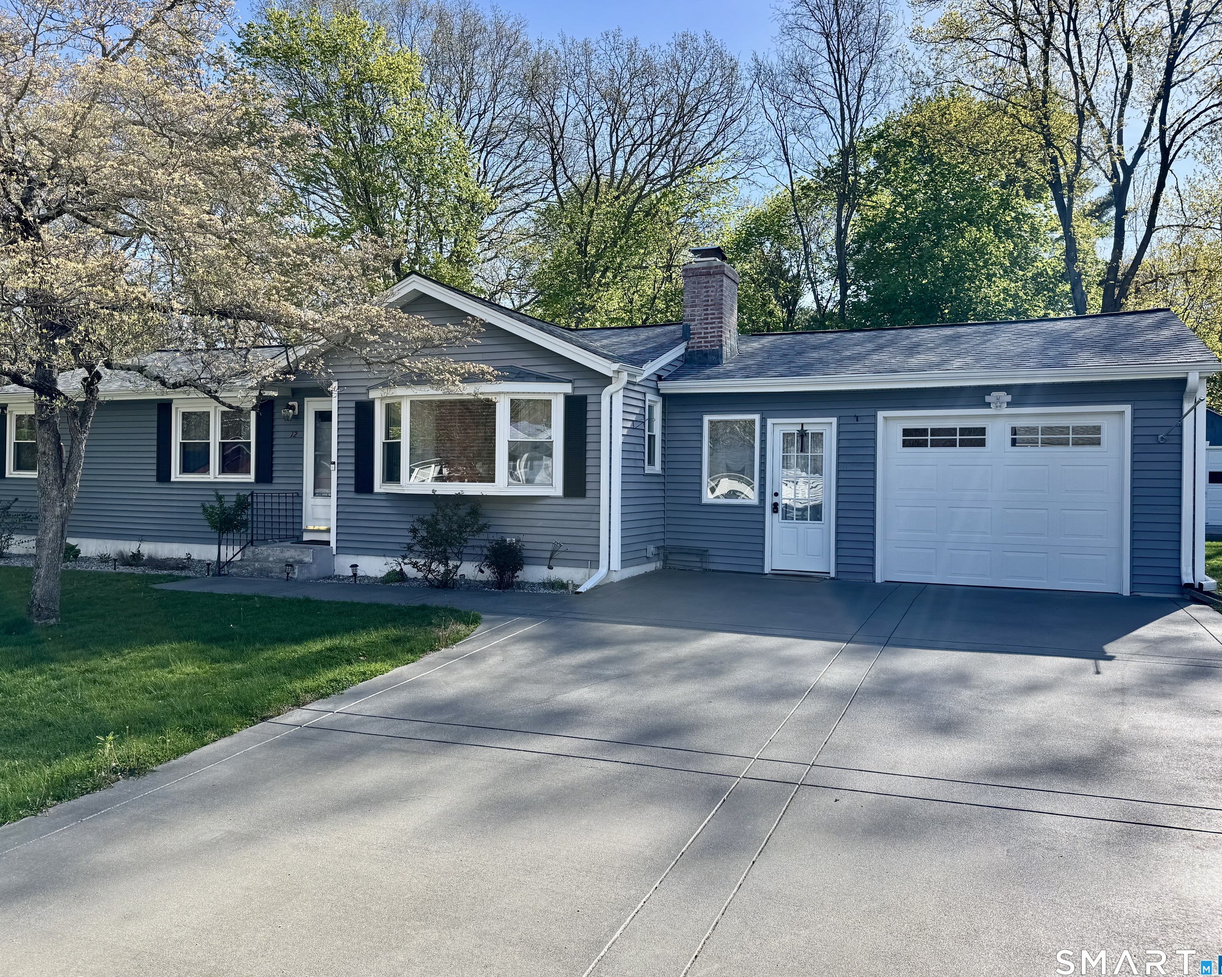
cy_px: 477
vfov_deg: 54.9
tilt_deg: -0.9
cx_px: 579
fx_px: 940
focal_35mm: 26
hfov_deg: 66.0
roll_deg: -0.9
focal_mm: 6.76
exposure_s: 1/2252
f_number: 1.78
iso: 80
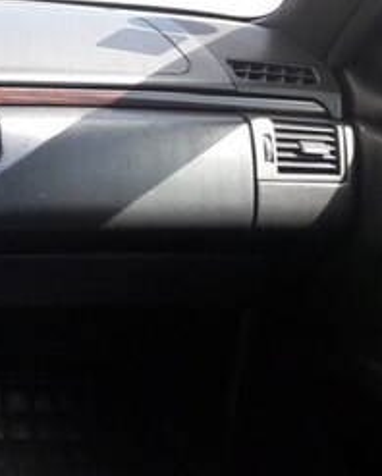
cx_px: -239
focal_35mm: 73
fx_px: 1030
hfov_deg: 18.0
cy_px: 215
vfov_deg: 26.0
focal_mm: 3.7
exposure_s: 1/134
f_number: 1.9
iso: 40
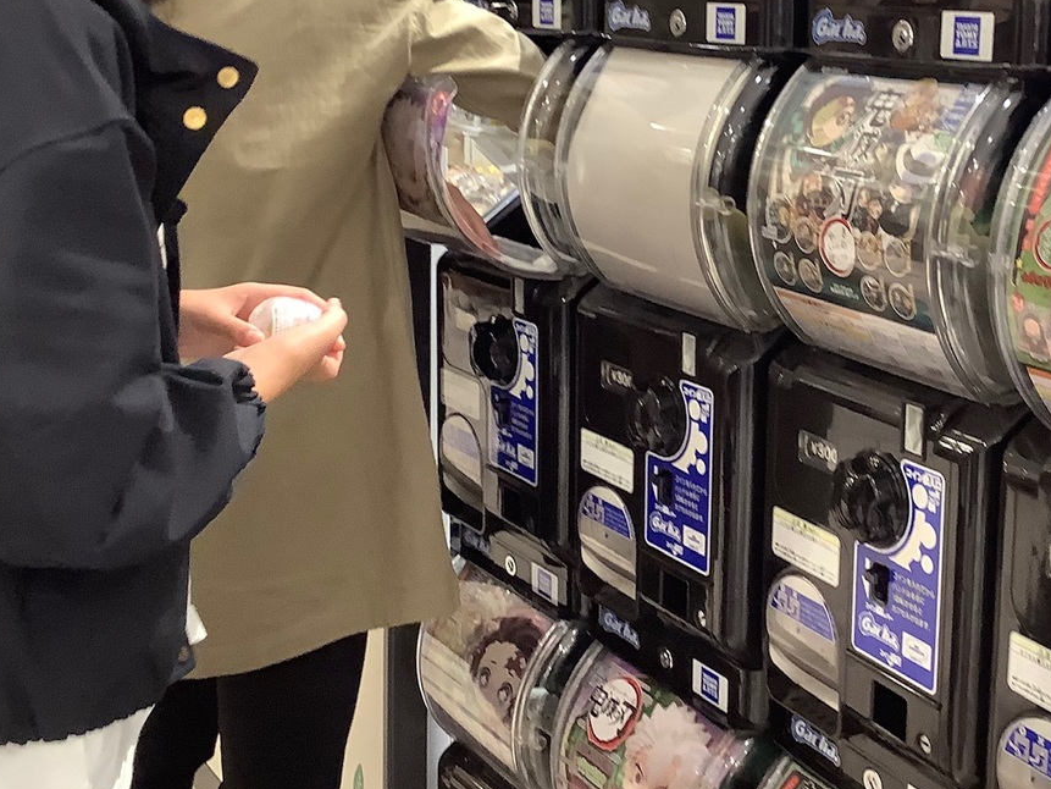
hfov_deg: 35.3
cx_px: 684
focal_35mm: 54
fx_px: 1640
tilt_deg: -10.3
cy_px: 310
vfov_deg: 27.0
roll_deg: -1.3
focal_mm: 3.3
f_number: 2.4
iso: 200
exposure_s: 1/50
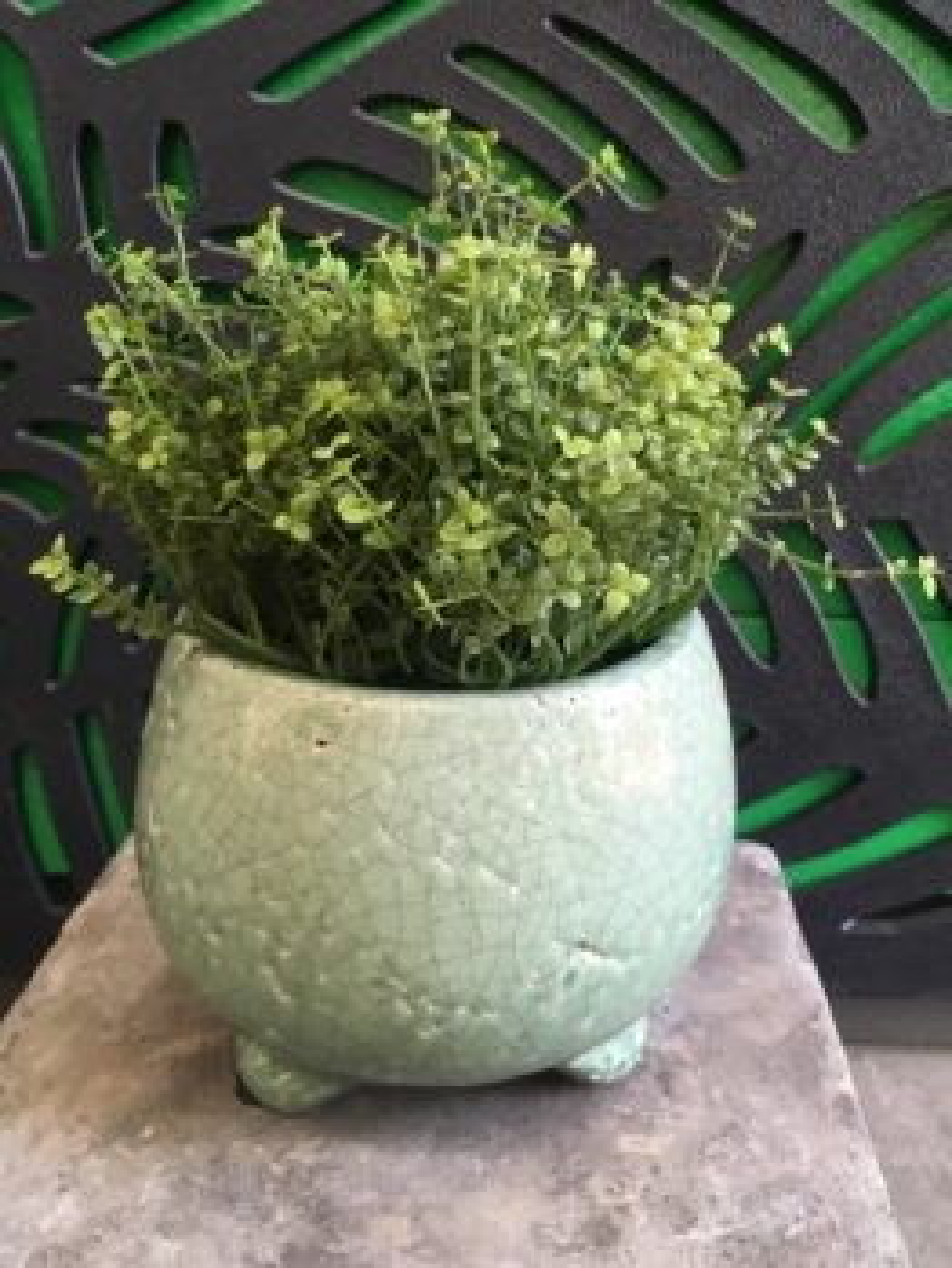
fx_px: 1063
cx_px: 476
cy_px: 634
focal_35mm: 29
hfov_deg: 48.3
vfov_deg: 61.6
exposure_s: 1/33
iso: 32
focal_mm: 4.15
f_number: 2.2
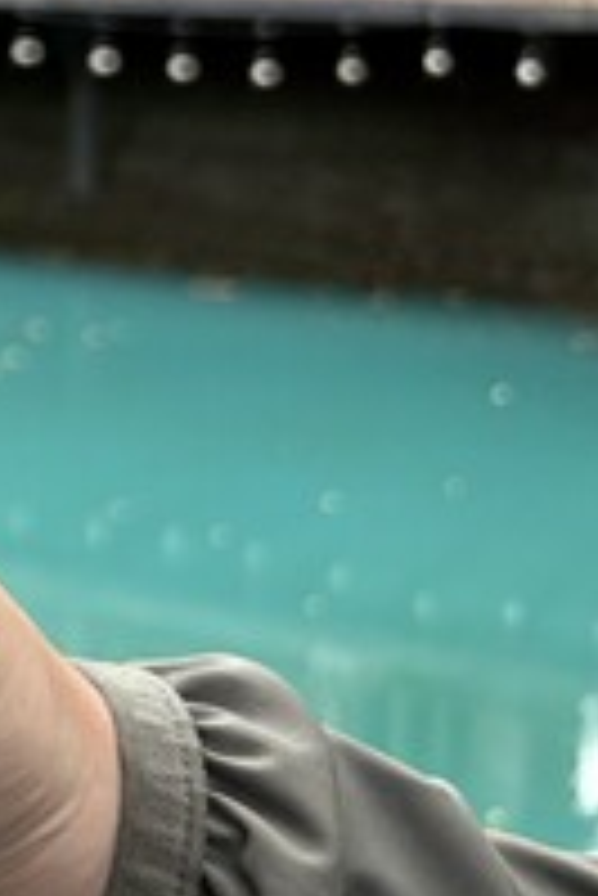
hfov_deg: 10.0
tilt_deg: -4.2
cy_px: -38
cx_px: -1151
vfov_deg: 18.7
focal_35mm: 106
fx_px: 2636
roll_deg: +1.8
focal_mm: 5.96
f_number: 1.6
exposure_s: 1/121
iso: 50
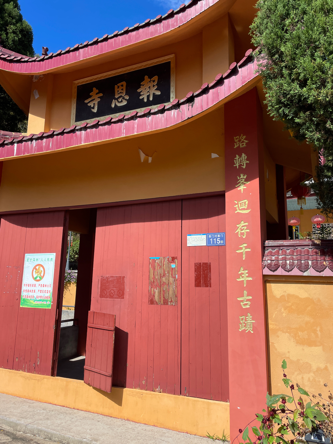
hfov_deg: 53.1
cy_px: 222
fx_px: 333
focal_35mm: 26
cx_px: 166
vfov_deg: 67.3
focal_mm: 4.2
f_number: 1.6
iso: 50
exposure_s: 1/3861
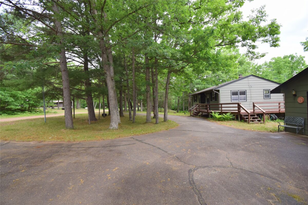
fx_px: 128
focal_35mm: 15
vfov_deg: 77.3
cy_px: 102
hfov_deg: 100.4
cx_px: 154
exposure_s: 1/200
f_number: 7.1
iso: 320
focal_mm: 10
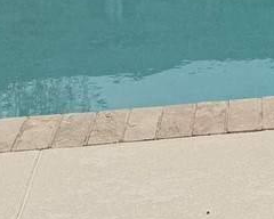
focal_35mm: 156
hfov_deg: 11.8
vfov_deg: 8.3
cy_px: -444
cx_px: 426
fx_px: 1265
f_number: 1.78
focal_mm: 6.76
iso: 80
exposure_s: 1/4405
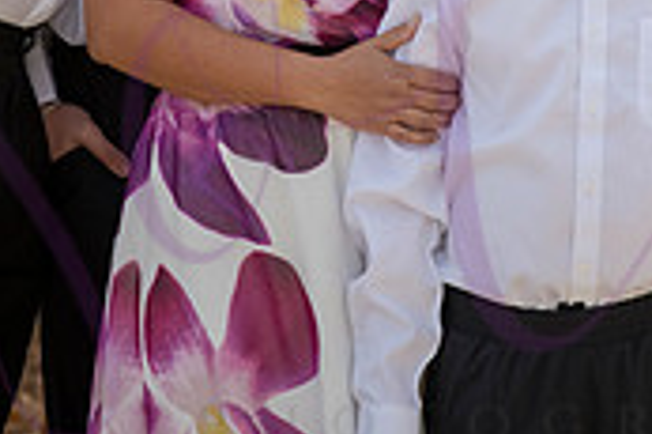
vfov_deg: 2.8
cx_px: 332
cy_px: -243
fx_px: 8812
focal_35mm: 487
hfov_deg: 4.2
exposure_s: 1/640
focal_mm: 145
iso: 400
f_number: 6.3
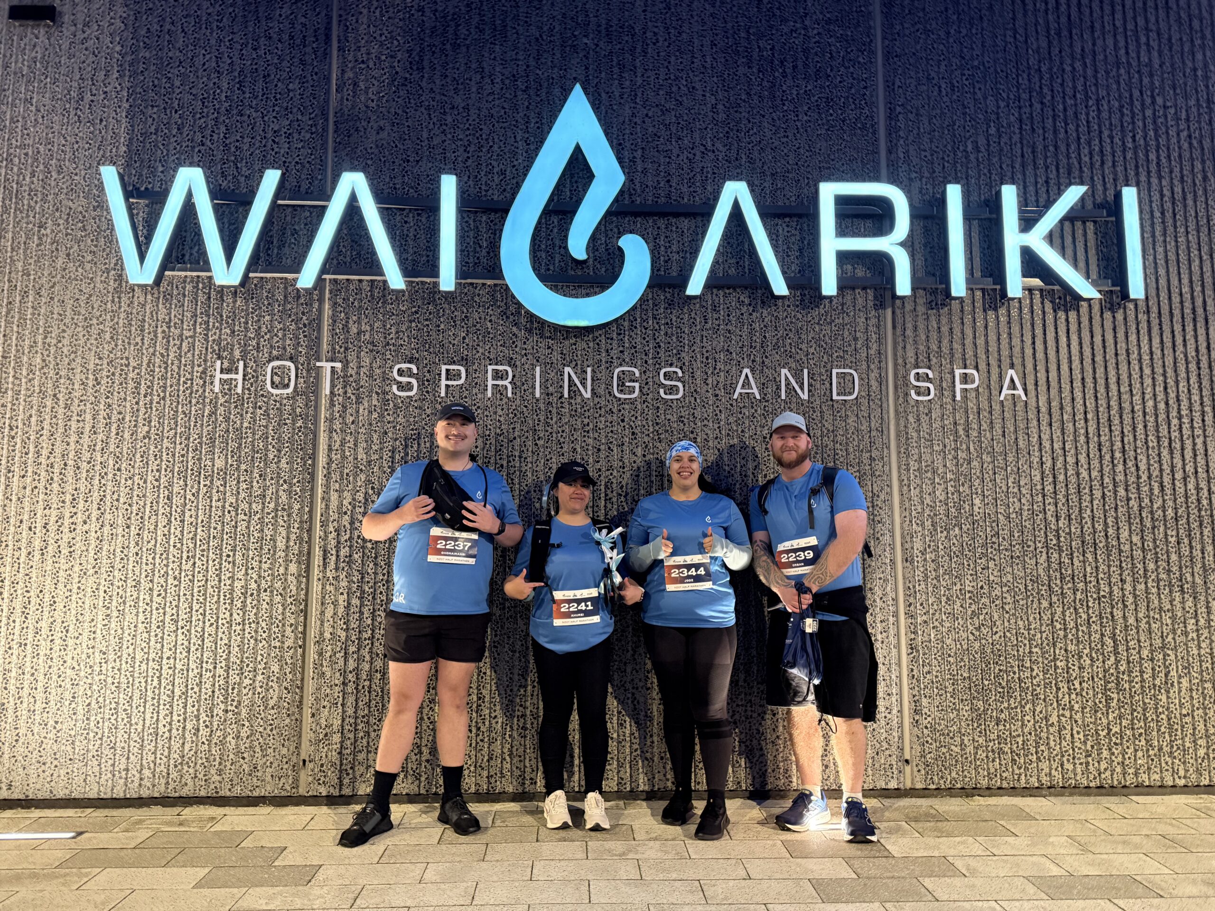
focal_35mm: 24
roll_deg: -1.4
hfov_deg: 71.6
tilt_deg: +6.4
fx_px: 842
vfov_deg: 56.8
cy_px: 456
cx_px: 608
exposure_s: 1/50
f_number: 1.78
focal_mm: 6.76
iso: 800
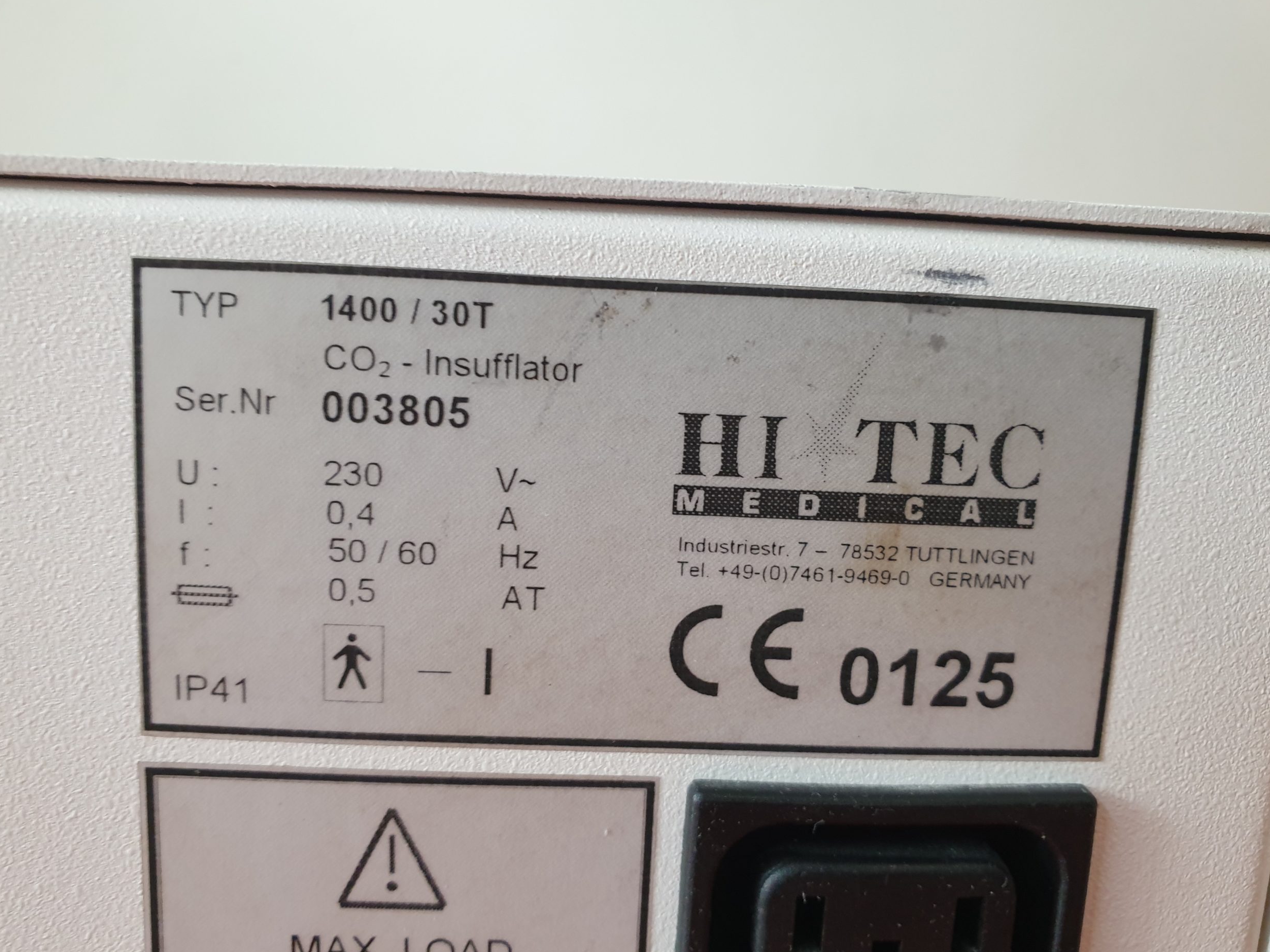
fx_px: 991
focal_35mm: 27
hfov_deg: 65.3
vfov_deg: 51.4
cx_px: 615
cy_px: 480
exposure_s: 1/50
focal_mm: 4.3
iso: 200
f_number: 2.4
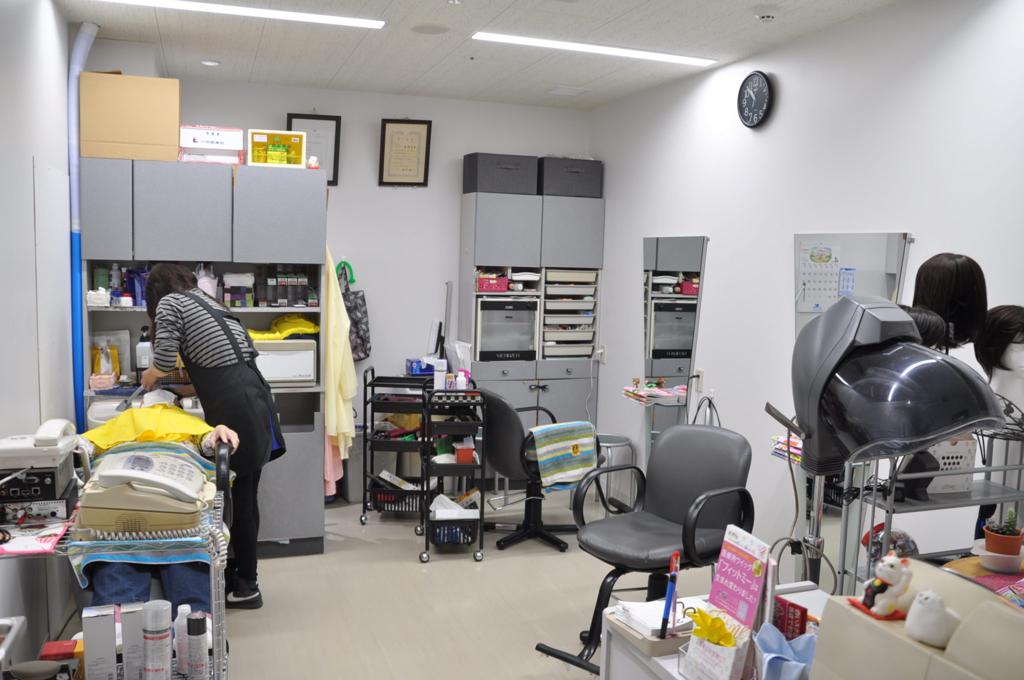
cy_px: 340
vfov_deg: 43.5
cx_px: 512
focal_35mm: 30
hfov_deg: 62.0
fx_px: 852
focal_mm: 20
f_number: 3.5
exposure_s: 1/50
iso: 200
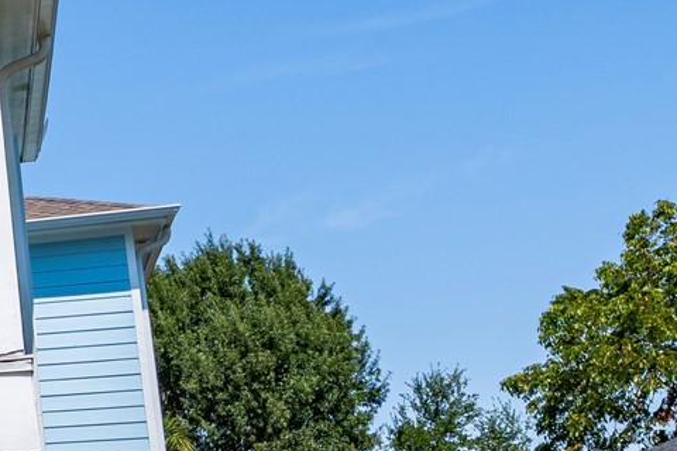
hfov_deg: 17.4
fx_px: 1617
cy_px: 351
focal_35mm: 86
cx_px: -659
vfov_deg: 15.8
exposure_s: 1/200
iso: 125
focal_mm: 19
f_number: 14
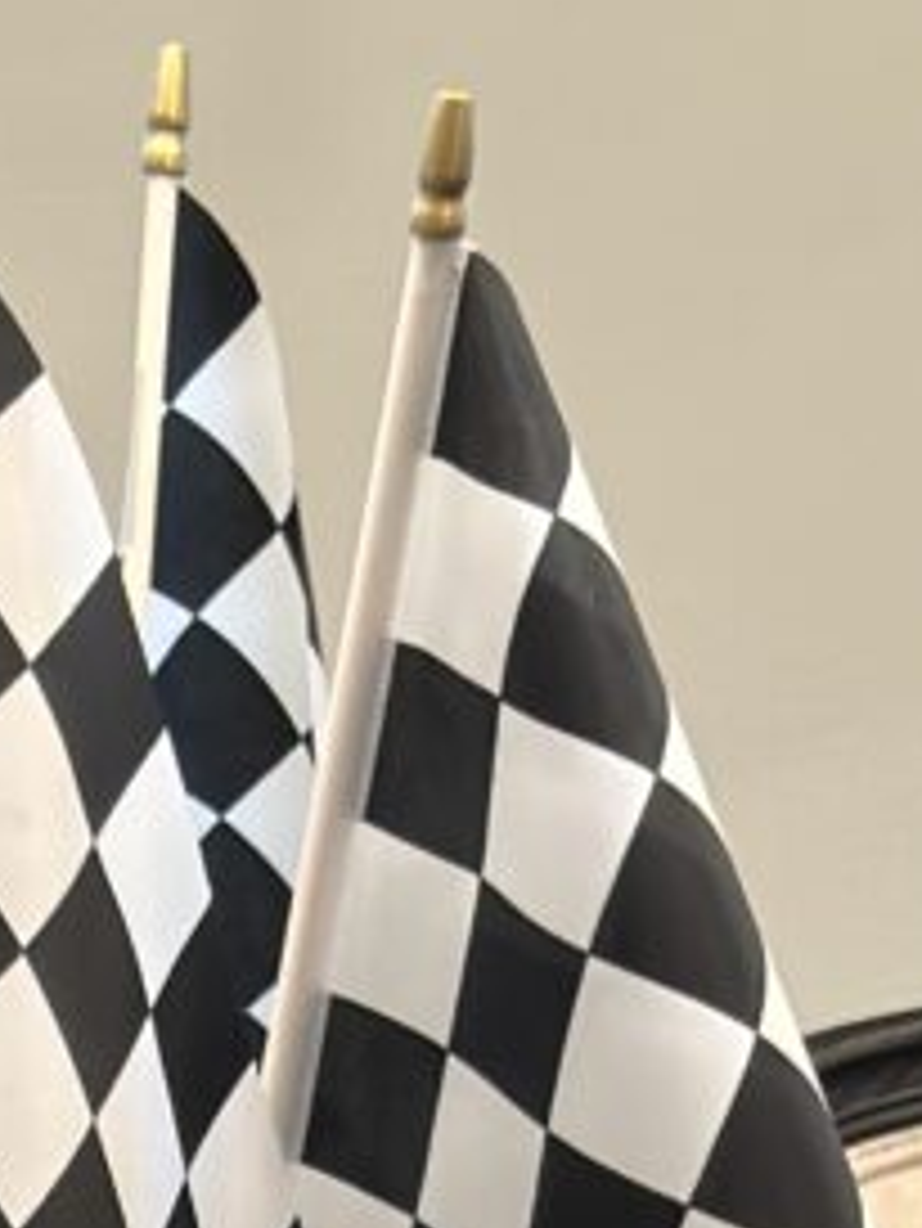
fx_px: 6387
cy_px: 2051
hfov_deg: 8.2
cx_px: 49
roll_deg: -1.1
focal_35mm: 180
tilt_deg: -19.4
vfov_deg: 10.5
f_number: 1.78
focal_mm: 6.86
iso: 320
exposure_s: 1/40
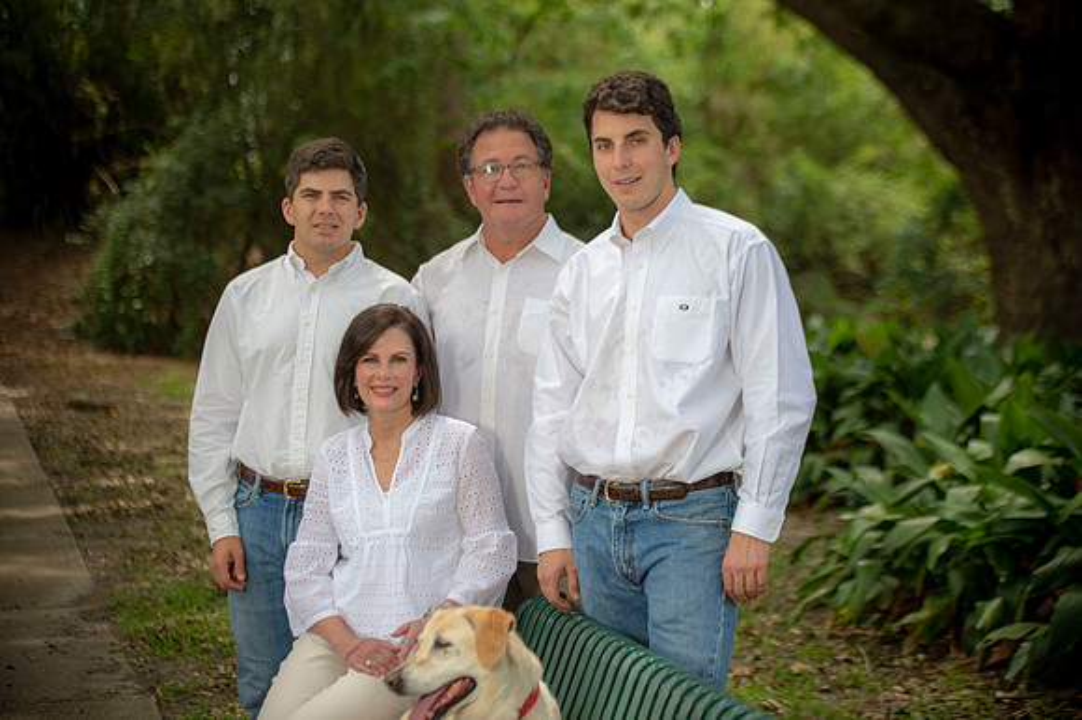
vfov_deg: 19.4
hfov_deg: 28.9
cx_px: 541
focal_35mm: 70
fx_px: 2103
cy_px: 360
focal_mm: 70
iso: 100
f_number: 2.8
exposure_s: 1/160
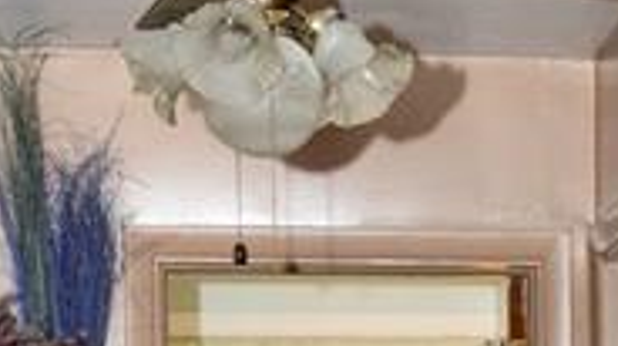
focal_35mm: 184
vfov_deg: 6.2
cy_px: 951
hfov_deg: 11.6
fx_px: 3012
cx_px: 554
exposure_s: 1/60
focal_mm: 42
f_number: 6.3
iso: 640
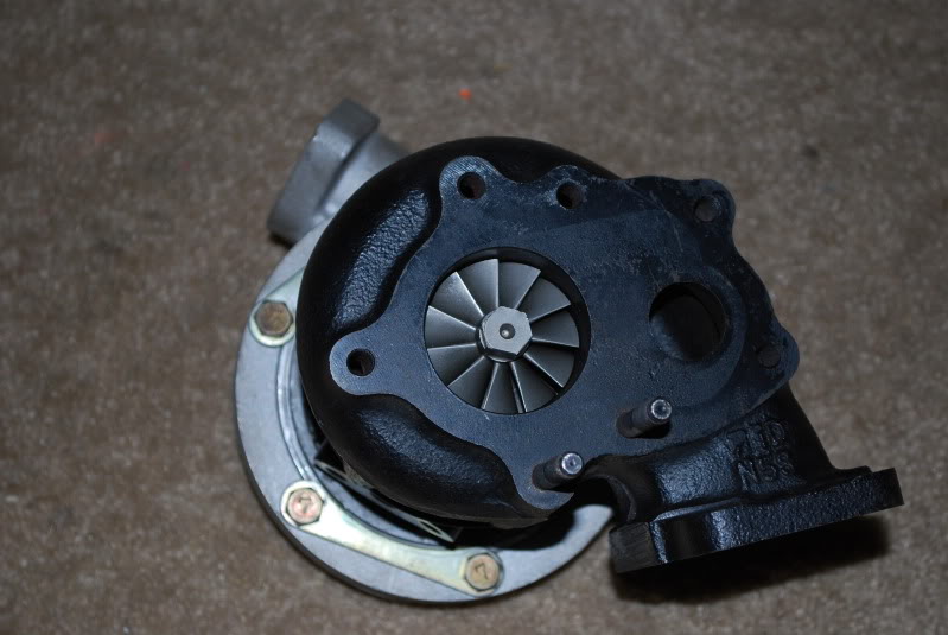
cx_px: 474
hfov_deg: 28.0
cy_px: 318
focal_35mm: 72
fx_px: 1898
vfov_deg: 19.0
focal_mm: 48
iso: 200
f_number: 5.6
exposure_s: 1/60
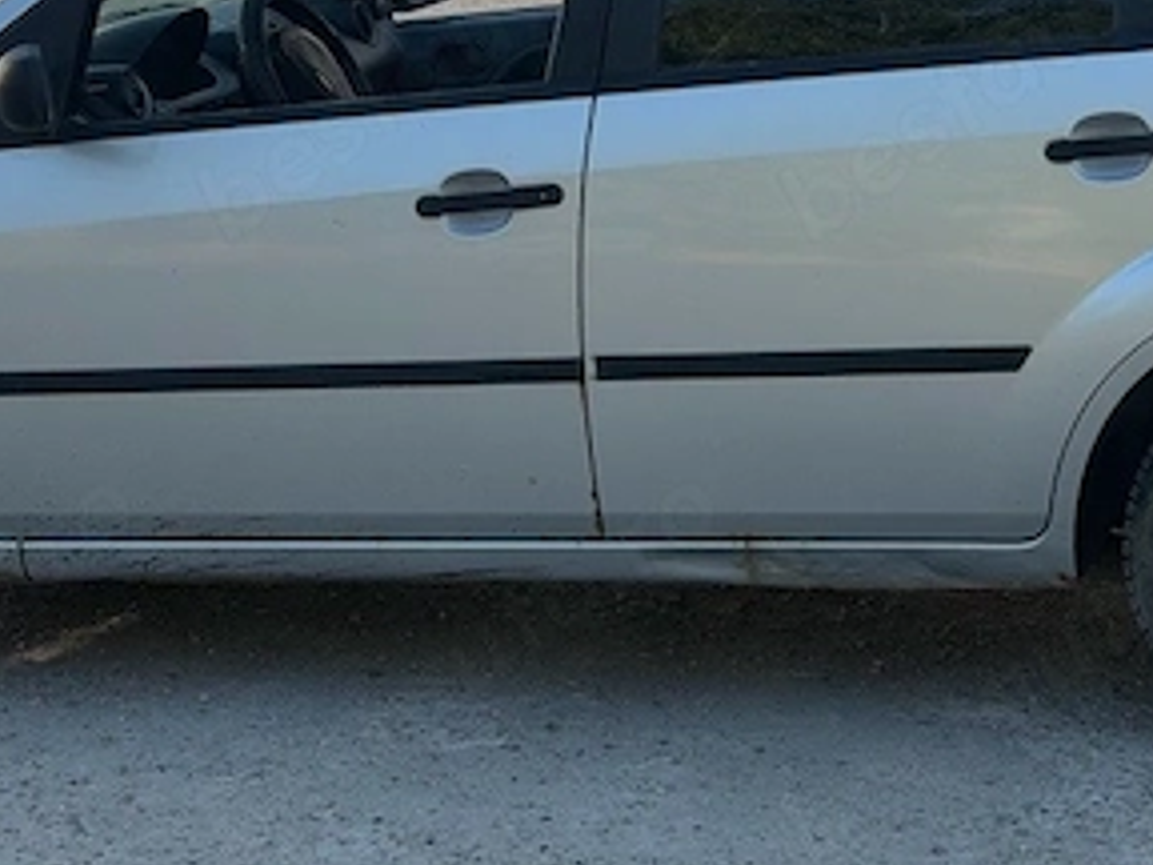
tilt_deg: -6.7
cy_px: 72
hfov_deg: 19.6
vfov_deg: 14.6
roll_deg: +3.9
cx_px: 653
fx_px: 3331
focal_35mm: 100
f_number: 1.78
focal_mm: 6.76
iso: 80
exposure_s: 1/2667
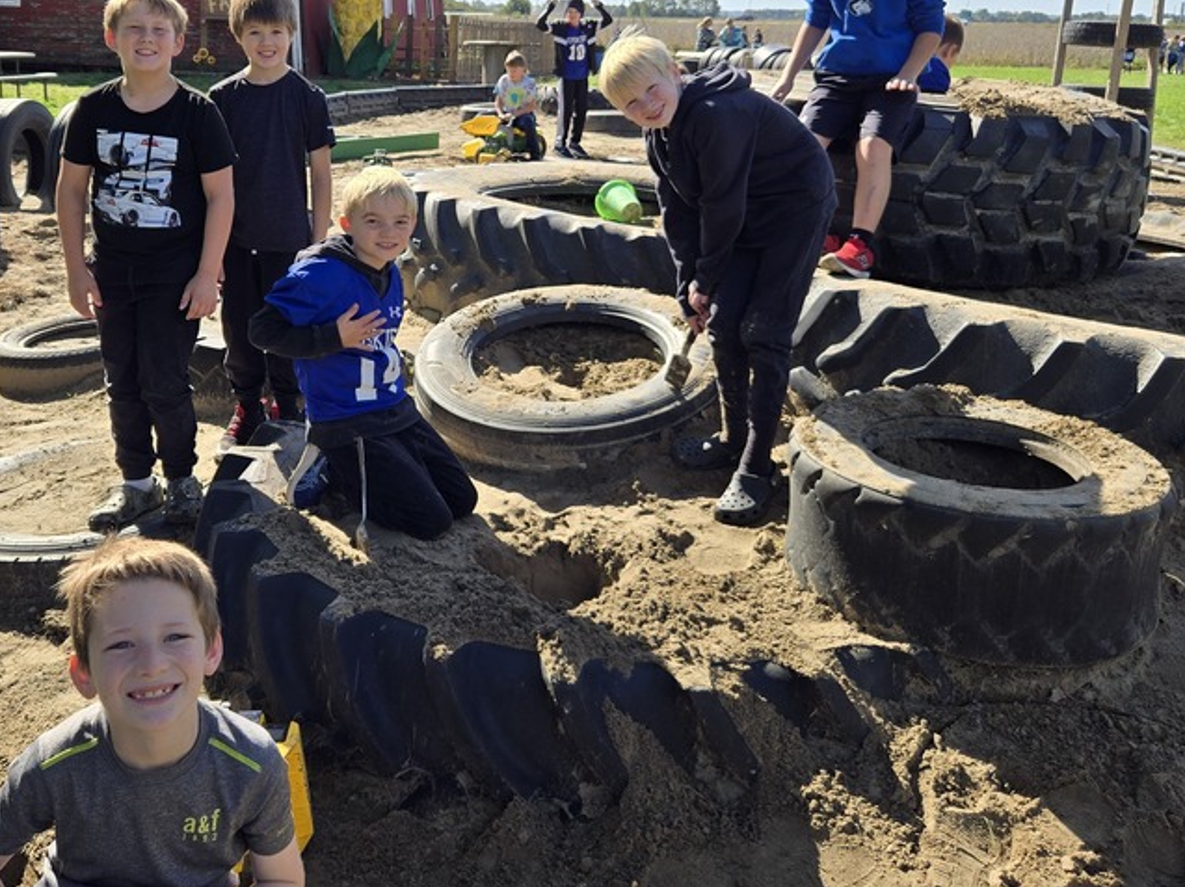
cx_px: 443
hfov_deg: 49.7
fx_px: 1266
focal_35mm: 37
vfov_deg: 38.0
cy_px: 266
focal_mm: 5.4
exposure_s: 1/1406
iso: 25
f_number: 1.8
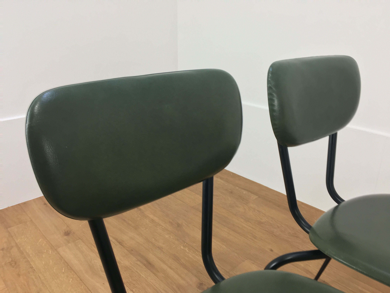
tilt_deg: -22.0
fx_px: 327
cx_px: 195
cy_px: 146
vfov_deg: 48.2
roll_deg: -0.5
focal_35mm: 29
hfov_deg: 61.7
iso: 50
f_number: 2.2
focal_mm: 4.15
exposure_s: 1/33
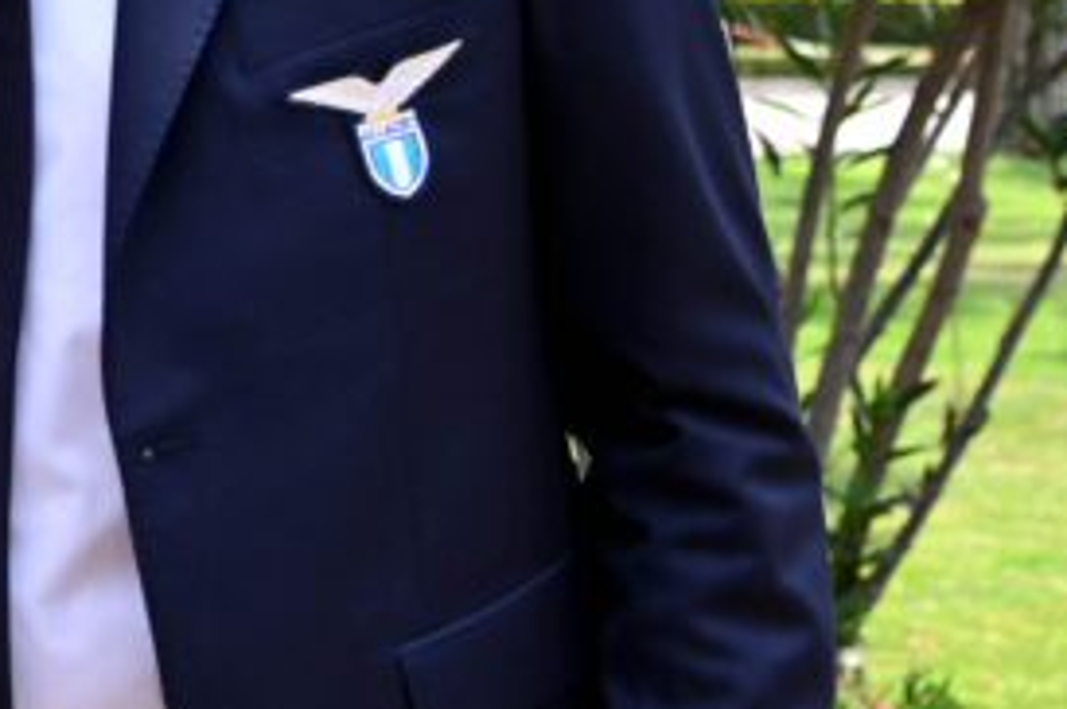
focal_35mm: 116
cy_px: 131
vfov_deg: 11.7
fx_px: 3434
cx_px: -308
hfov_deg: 16.7
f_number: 4
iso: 1000
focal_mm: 31
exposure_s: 1/2500
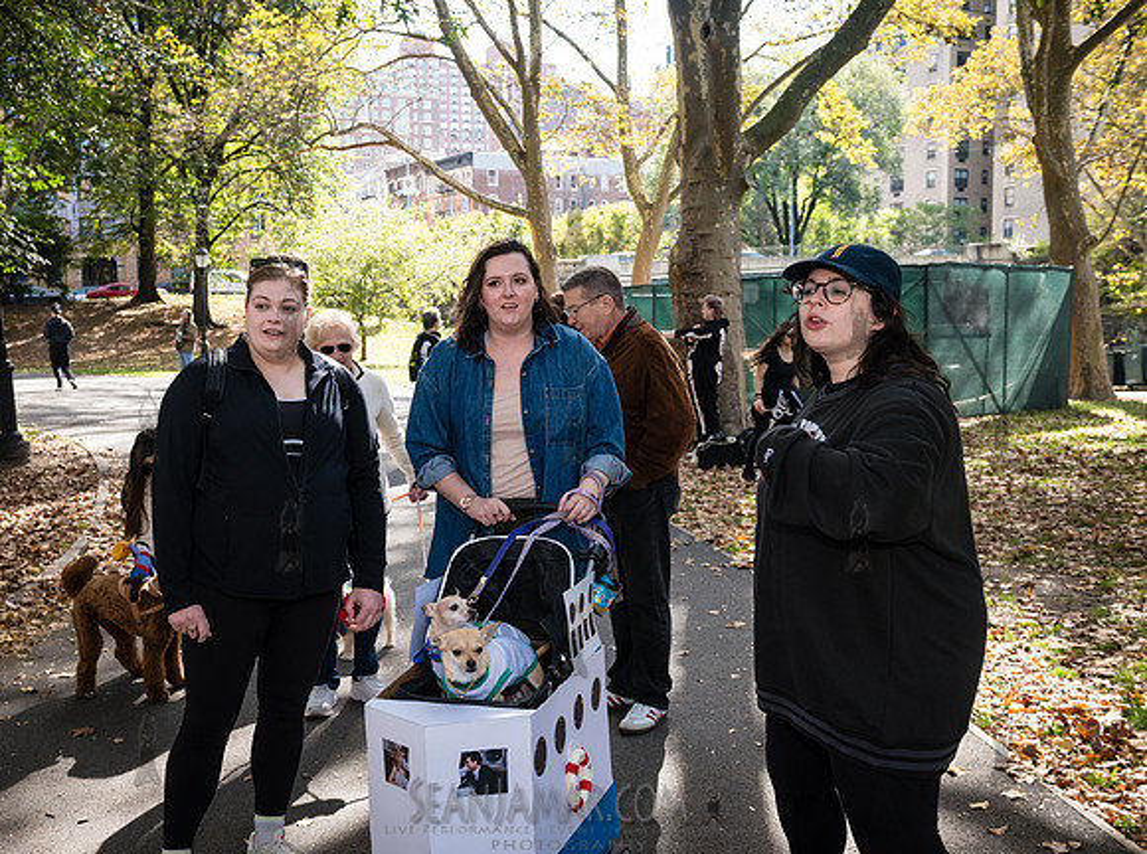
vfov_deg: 40.3
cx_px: 424
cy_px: 436
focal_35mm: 35
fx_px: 1164
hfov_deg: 51.8
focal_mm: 29
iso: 1000
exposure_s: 1/640
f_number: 5
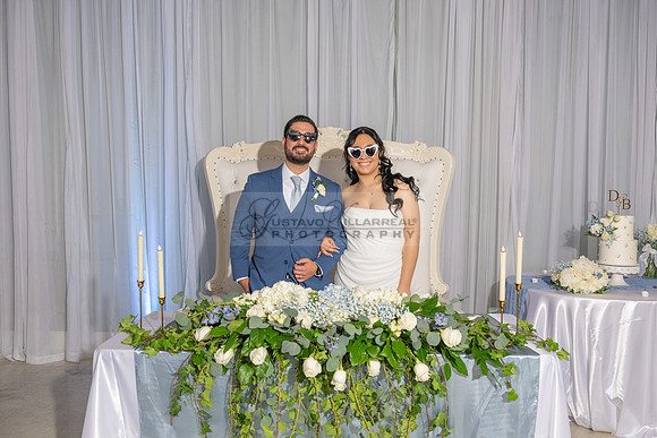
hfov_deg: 55.1
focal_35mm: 34
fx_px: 630
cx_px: 328
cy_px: 219
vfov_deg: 38.4
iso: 640
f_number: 8
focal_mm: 34.5
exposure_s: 1/160
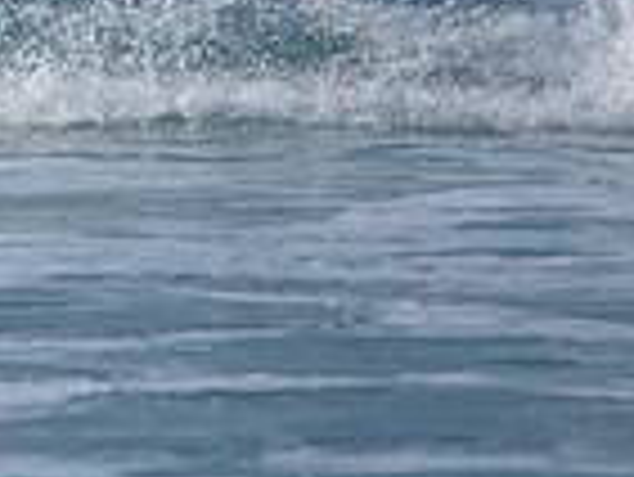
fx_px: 37395
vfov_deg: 0.7
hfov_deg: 1.0
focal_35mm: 2040
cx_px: -427
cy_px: -313
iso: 200
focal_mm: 500
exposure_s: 1/2000
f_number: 5.6
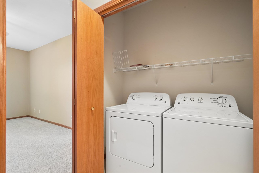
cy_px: 86
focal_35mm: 16
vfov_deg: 73.7
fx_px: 115
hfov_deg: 96.7
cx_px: 130
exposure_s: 1/2
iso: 400
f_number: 10
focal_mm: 16
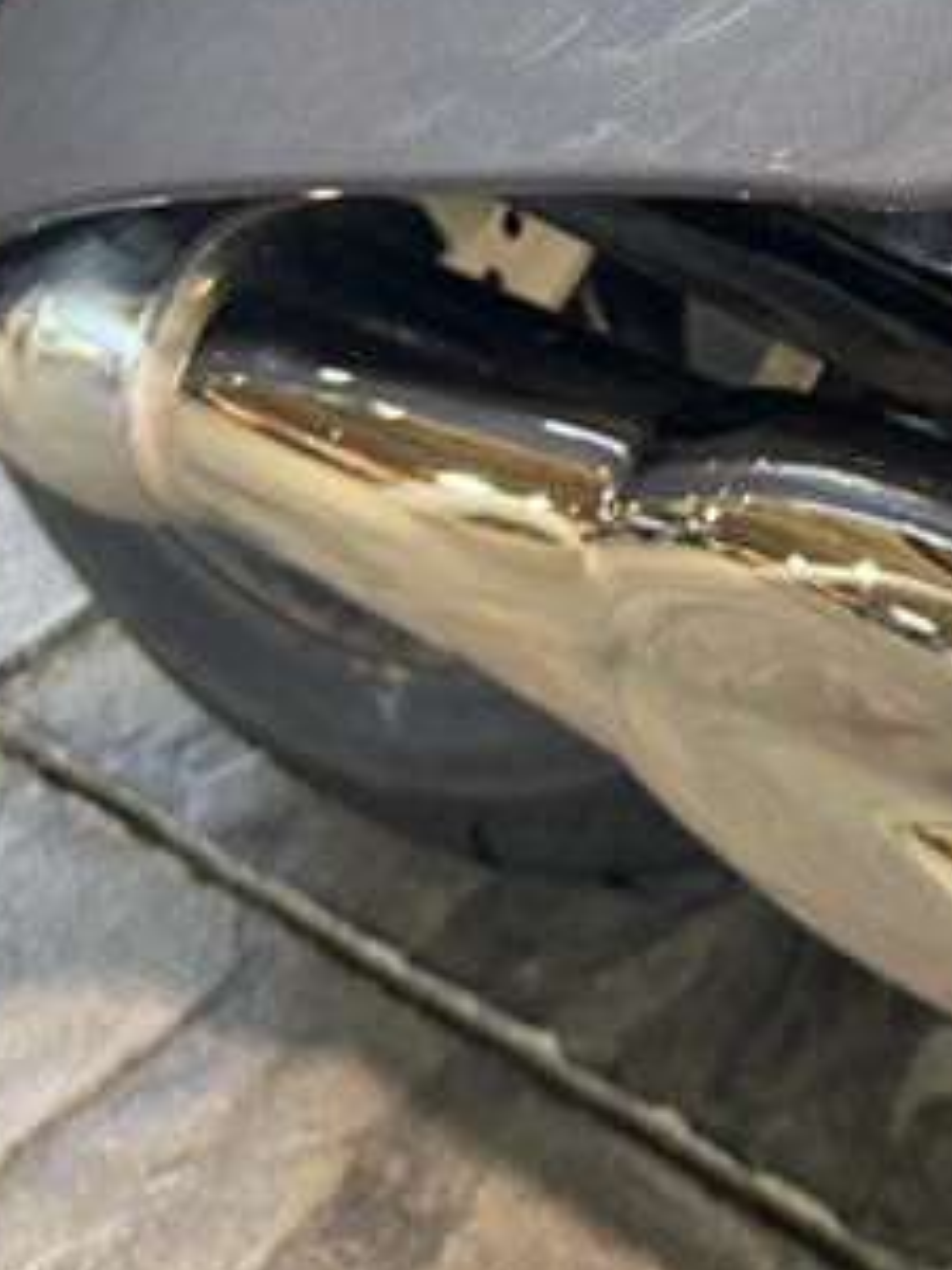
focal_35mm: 82
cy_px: -330
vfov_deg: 21.7
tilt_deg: -19.9
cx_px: 1087
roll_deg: +3.6
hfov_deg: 17.3
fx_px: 3007
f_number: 1.78
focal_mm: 6.76
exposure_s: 1/60
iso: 200
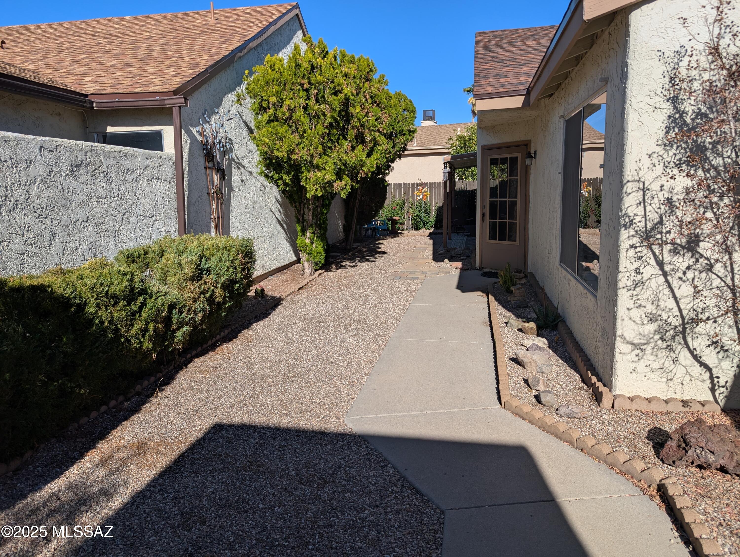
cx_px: 370
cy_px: 278
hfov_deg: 71.5
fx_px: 514
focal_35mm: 24
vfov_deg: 56.9
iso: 21
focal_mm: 6.9
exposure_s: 1/1745
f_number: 1.68
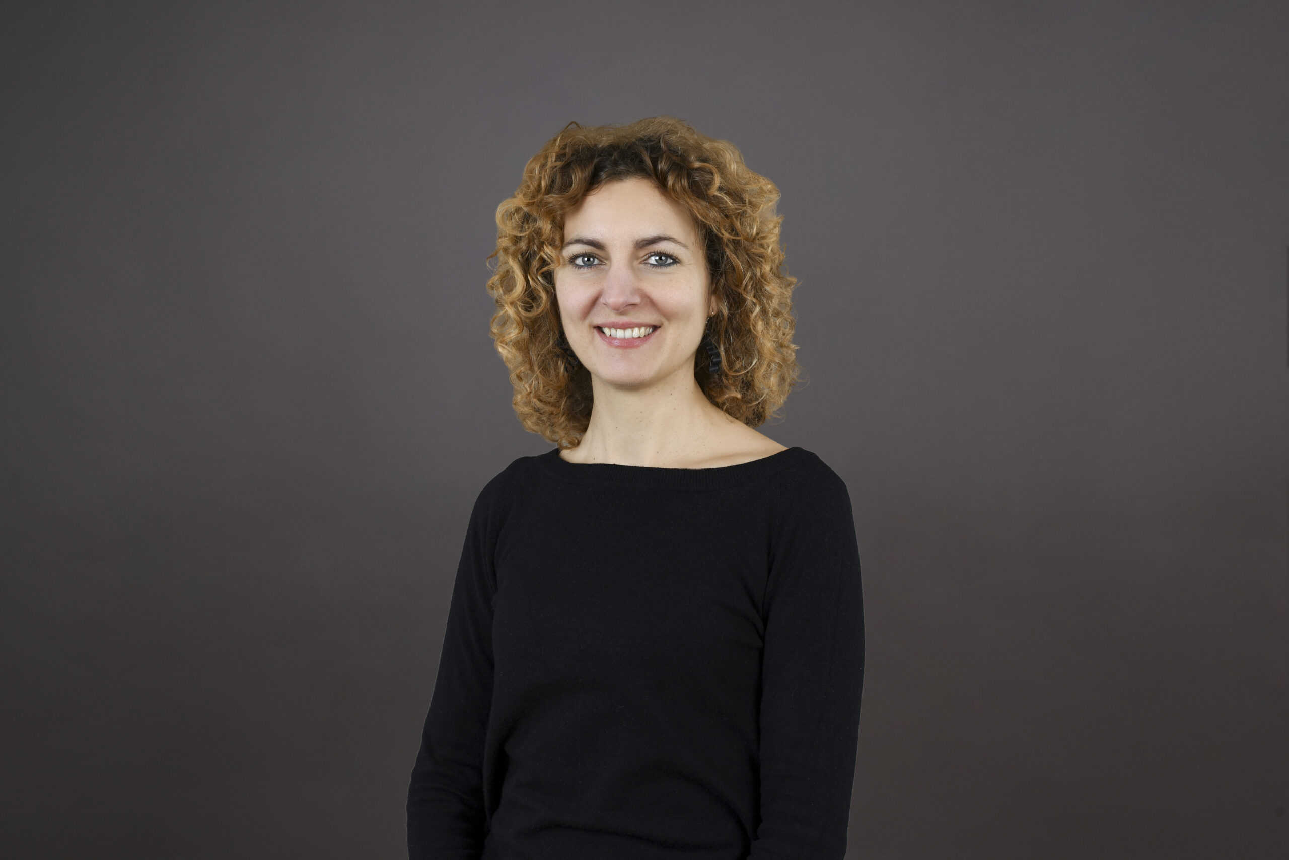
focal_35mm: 41
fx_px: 1469
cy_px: 430
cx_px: 644
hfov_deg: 47.4
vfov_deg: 32.7
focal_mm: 41
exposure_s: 1/160
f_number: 8
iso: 100
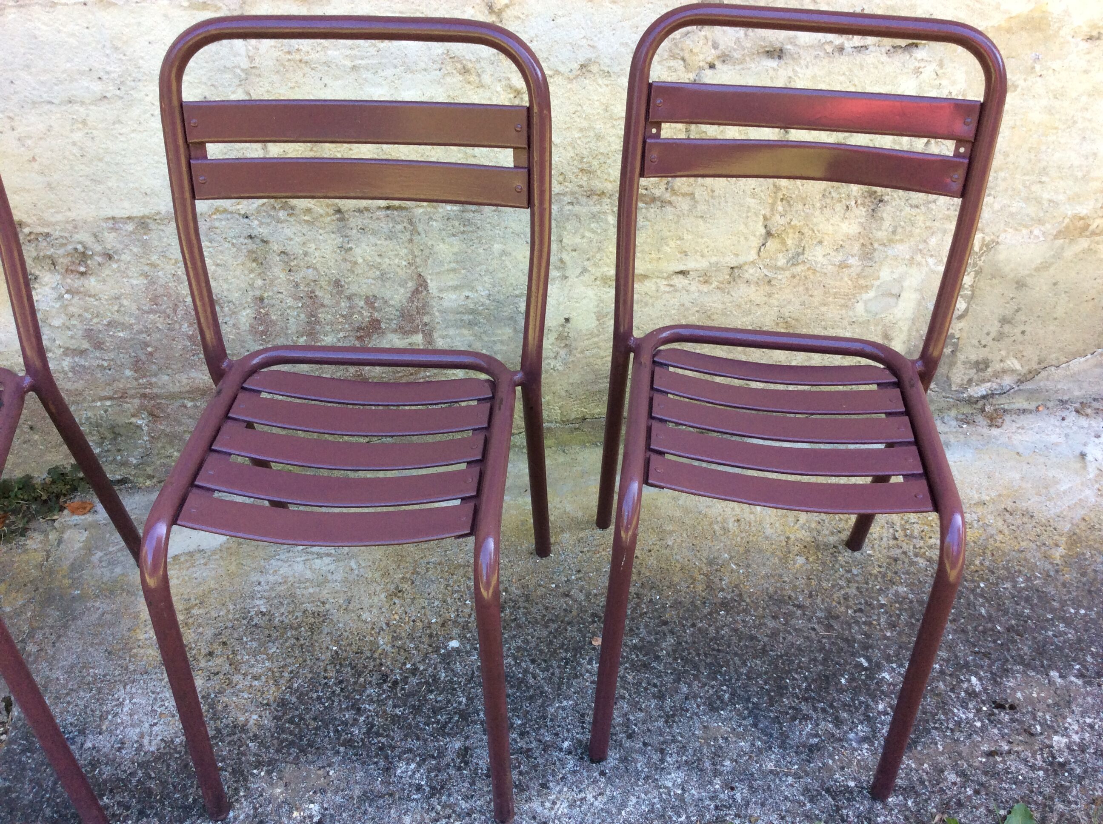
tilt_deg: -40.1
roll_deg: +0.8
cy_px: 412
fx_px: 1018
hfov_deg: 56.9
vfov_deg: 44.1
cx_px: 552
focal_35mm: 32
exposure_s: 1/100
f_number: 2.4
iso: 50
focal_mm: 3.3
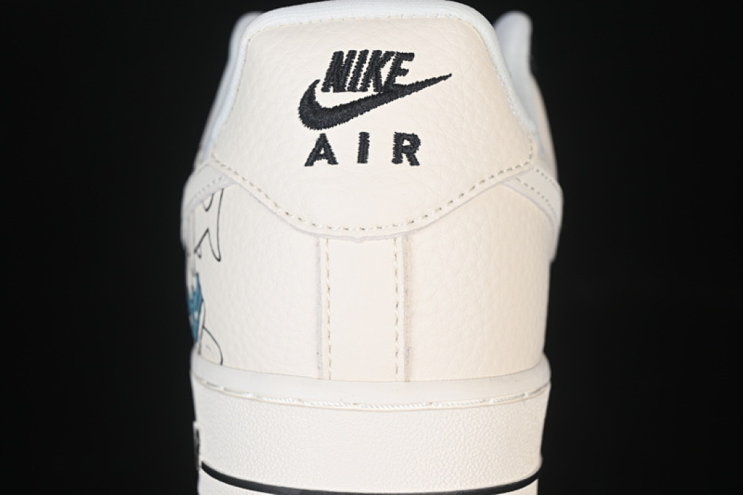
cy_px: 248
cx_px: 372
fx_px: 1548
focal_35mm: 75
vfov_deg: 18.2
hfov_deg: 27.0
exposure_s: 1/80
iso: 160
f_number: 7.1
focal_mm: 50
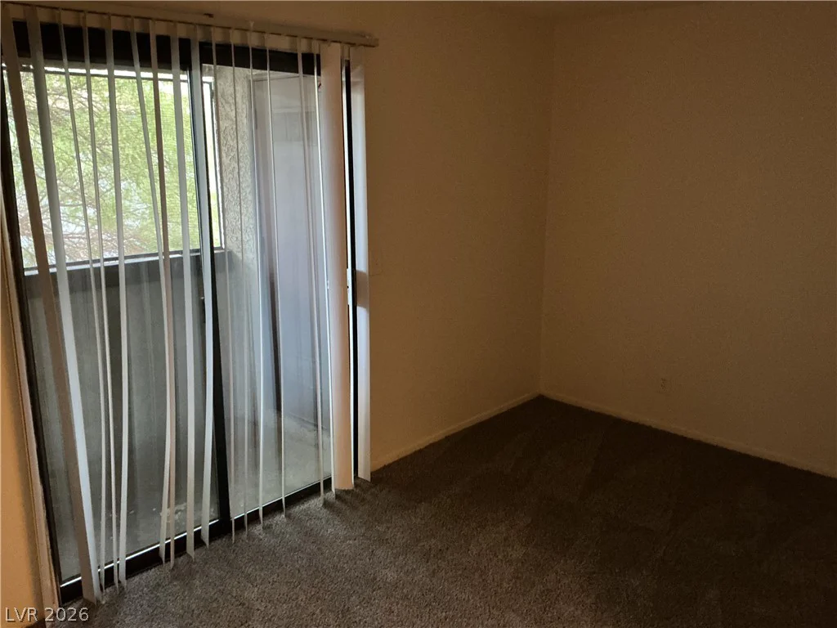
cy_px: 314
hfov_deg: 61.7
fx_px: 701
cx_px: 418
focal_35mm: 29
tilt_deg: -13.1
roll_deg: +0.2
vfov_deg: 48.2
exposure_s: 1/24
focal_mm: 3
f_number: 1.8
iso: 500
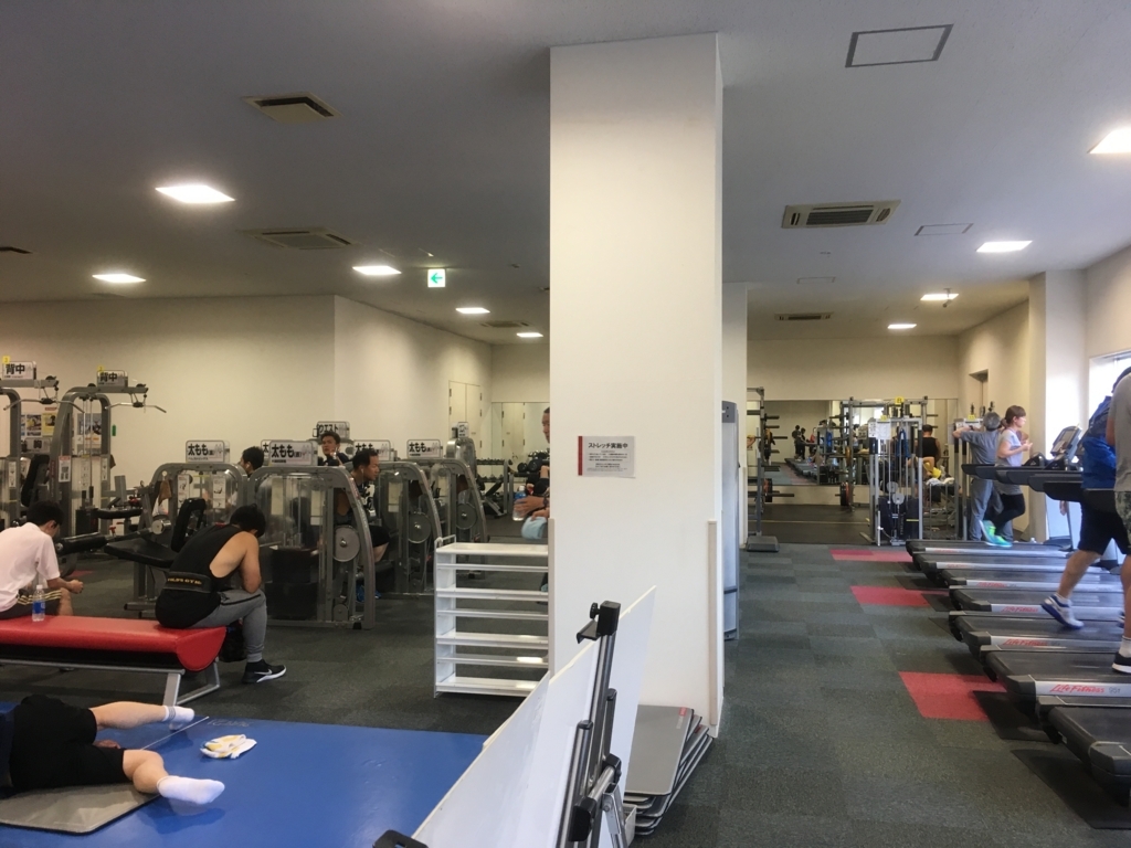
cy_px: 424
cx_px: 566
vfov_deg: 48.2
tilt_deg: -0.1
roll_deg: -0.5
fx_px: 948
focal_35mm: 29
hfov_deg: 61.7
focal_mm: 4.15
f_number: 2.2
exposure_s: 1/30
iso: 80
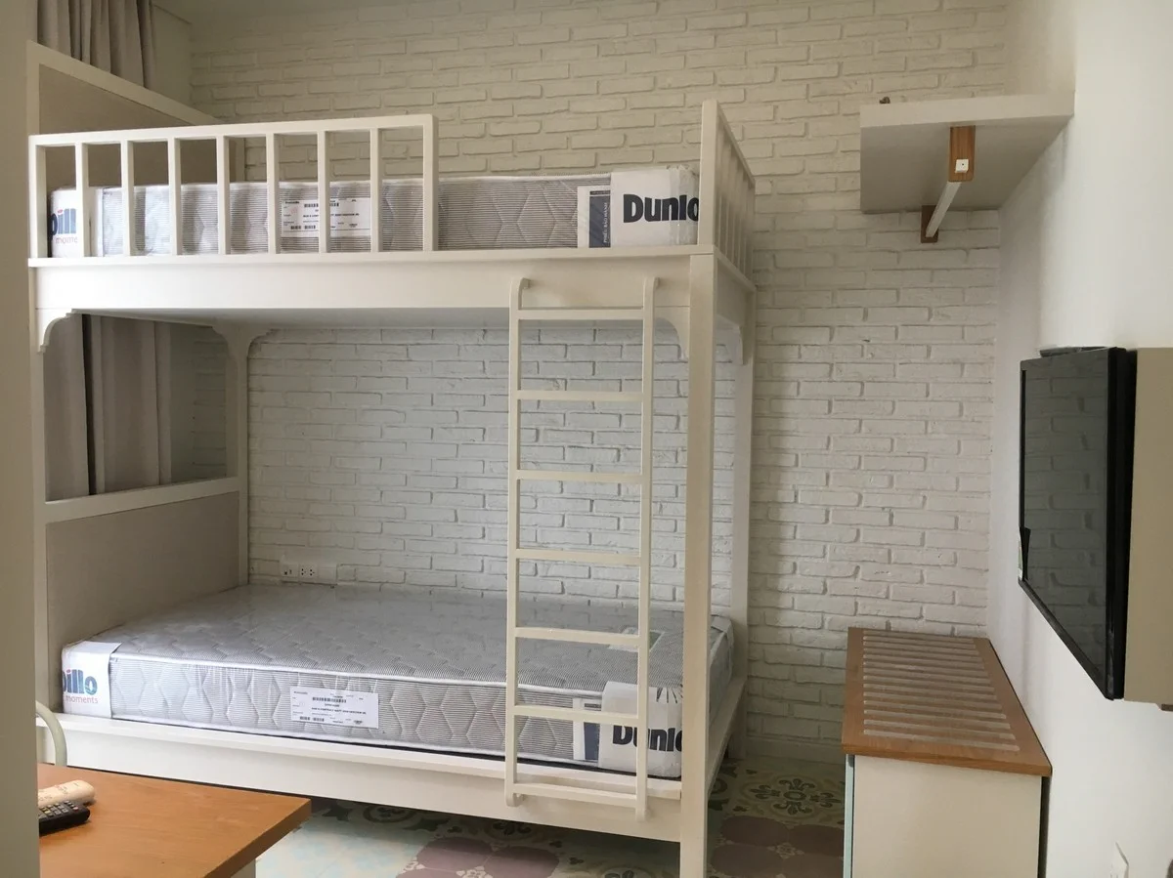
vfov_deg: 48.2
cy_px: 439
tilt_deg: -1.3
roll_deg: -2.0
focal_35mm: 29
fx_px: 982
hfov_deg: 61.7
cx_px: 586
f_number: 2.2
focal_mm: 4.15
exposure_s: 1/33
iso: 50
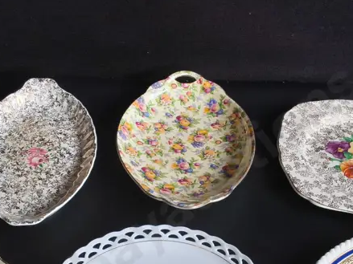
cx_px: 155
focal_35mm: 63
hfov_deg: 30.7
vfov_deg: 22.8
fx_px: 642
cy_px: 227
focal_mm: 2.87
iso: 100
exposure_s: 1/120
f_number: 2
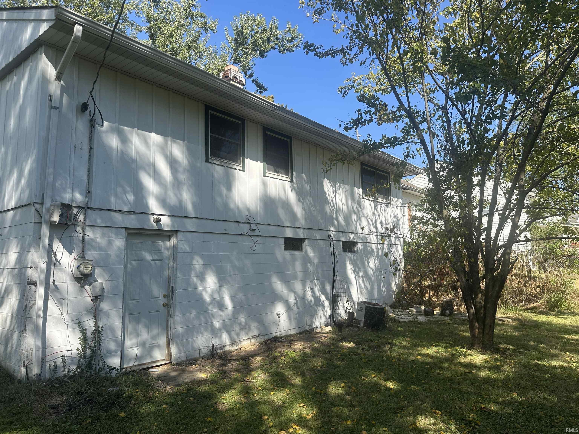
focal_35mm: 24
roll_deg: +0.2
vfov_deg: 56.8
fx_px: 401
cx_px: 290
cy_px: 217
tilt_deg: +6.9
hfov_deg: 71.6
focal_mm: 6.86
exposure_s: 1/2028
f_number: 1.78
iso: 80
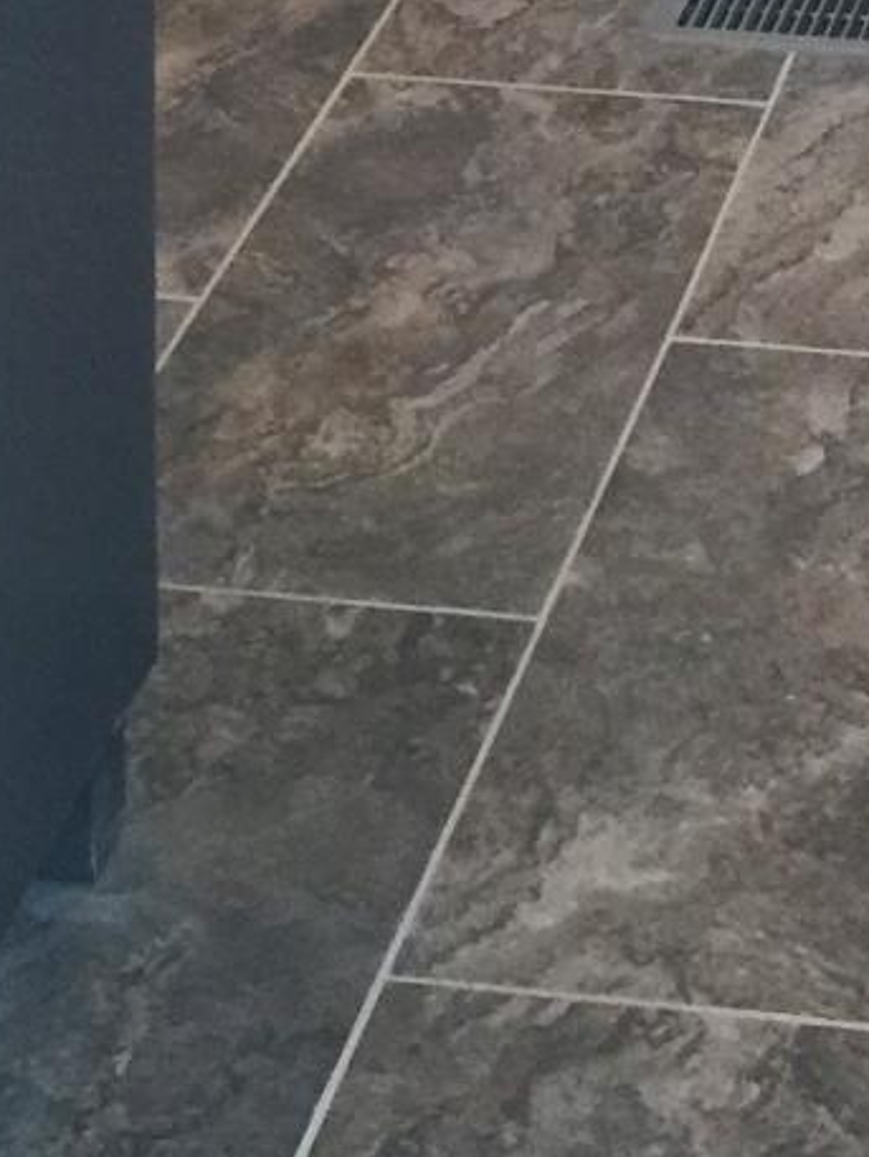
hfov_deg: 11.4
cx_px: 1100
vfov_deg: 13.1
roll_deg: -0.9
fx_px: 4249
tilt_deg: -5.2
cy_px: -1286
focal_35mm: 127
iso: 50
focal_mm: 4.15
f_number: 2.2
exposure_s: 1/30
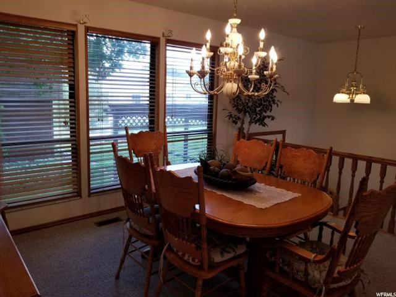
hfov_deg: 67.3
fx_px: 297
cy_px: 148
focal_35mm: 26
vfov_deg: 53.1
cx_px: 198
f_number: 1.7
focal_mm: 4.25
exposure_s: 1/120
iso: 64
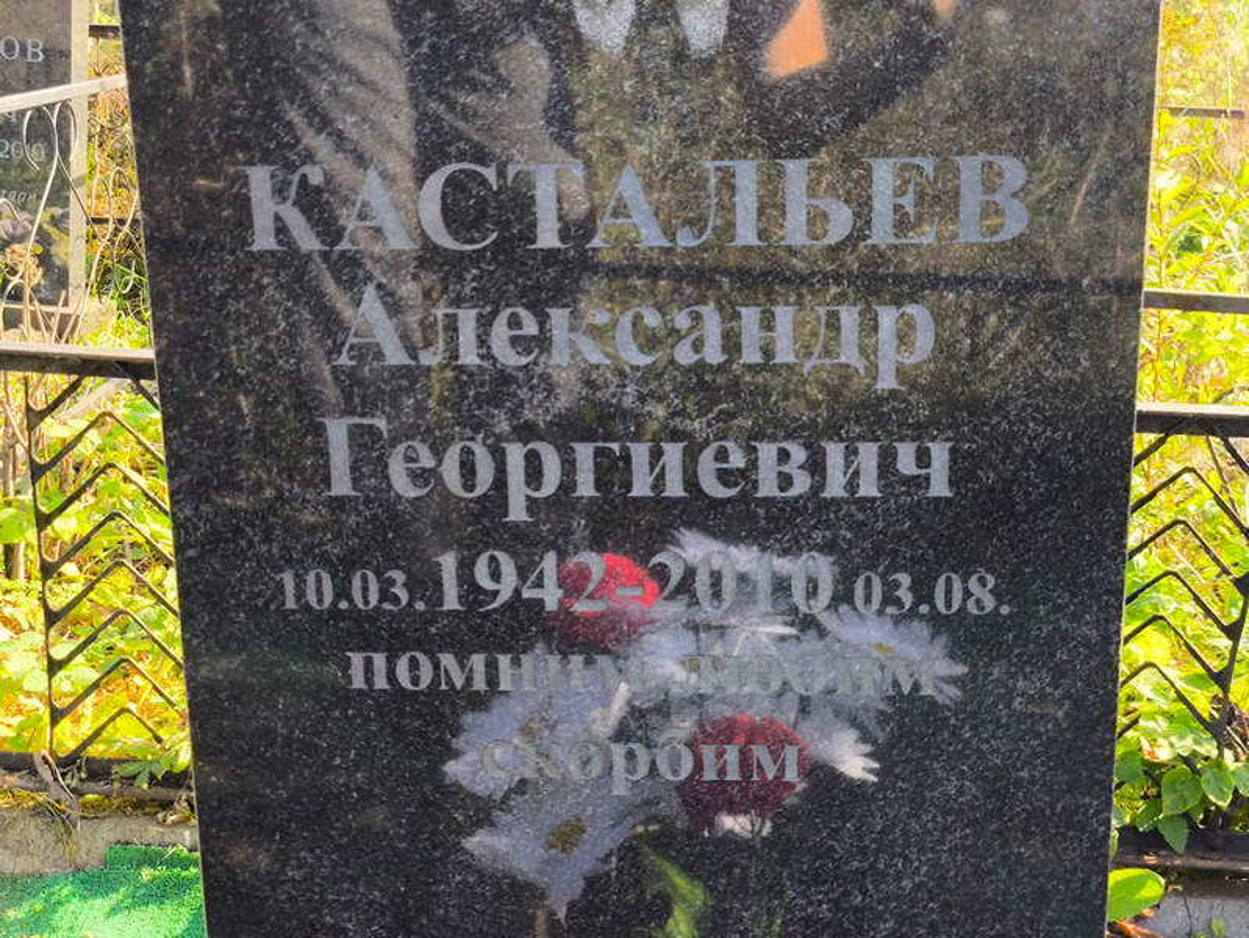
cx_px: 624
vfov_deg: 29.1
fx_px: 1805
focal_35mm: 50
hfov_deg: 38.2
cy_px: 469
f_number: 1.7
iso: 50
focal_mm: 4.71
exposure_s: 1/155
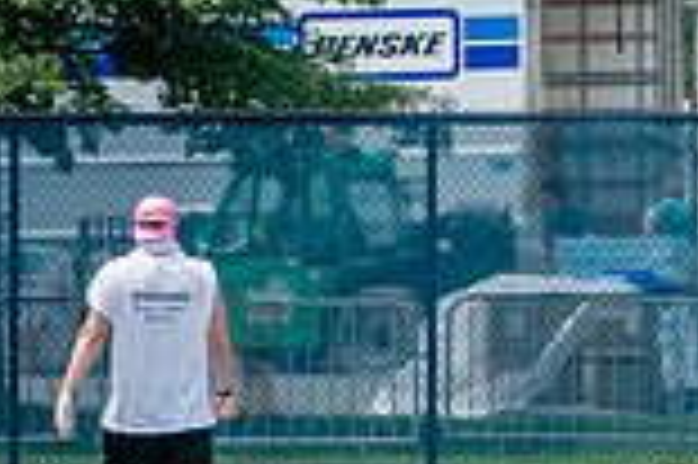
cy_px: 436
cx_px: 1250
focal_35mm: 1173
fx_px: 22719
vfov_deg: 1.2
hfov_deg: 1.8
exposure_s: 1/800
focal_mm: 200
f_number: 5
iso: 160
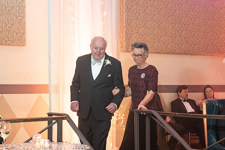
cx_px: 116
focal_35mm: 80
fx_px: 499
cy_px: 86
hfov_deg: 25.4
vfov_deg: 17.1
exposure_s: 1/100
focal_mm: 70
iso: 4000
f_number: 4
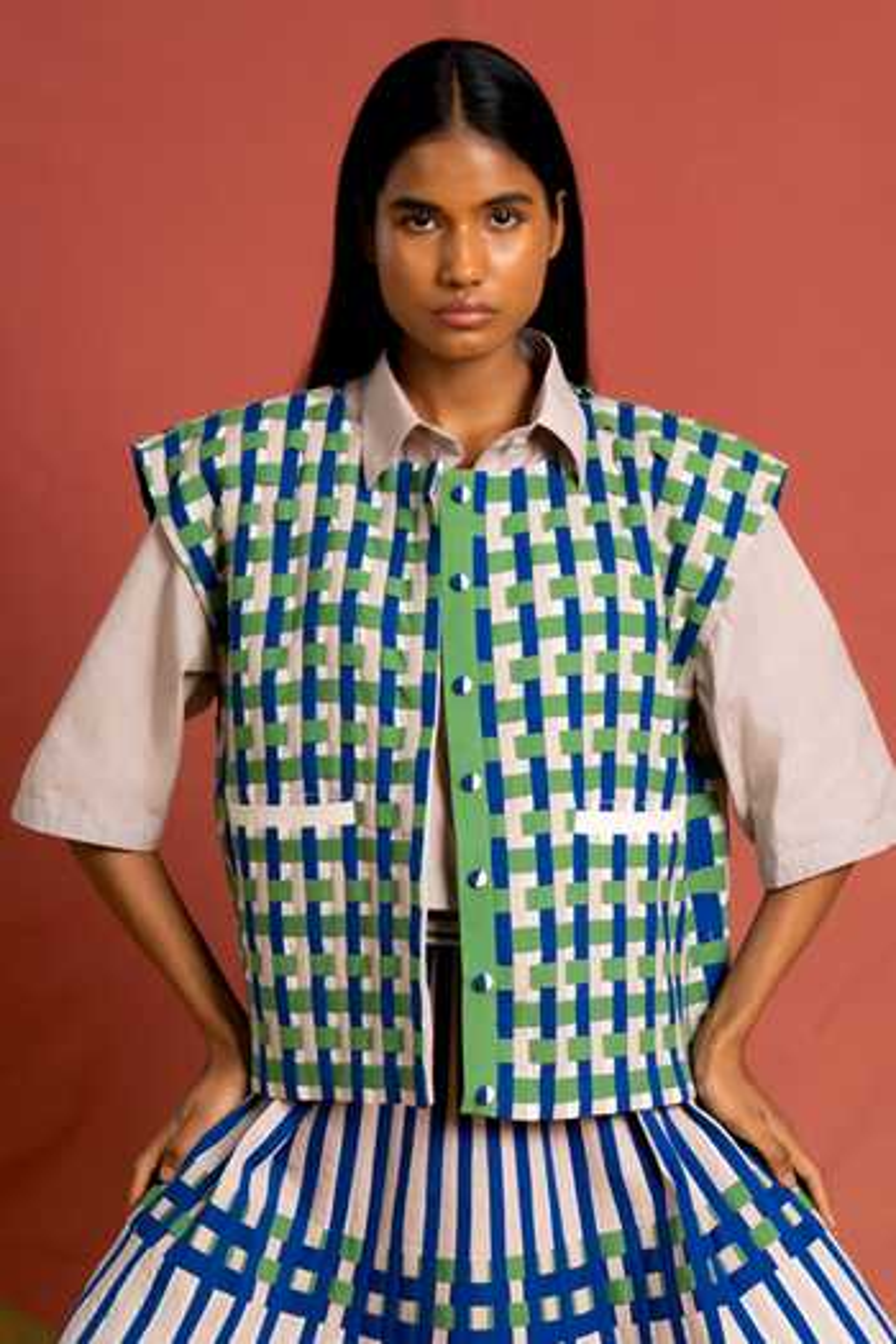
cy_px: 672
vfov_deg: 43.6
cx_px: 448
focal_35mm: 45
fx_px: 1680
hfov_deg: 29.9
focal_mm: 45
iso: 1000
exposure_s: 1/200
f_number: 2.8
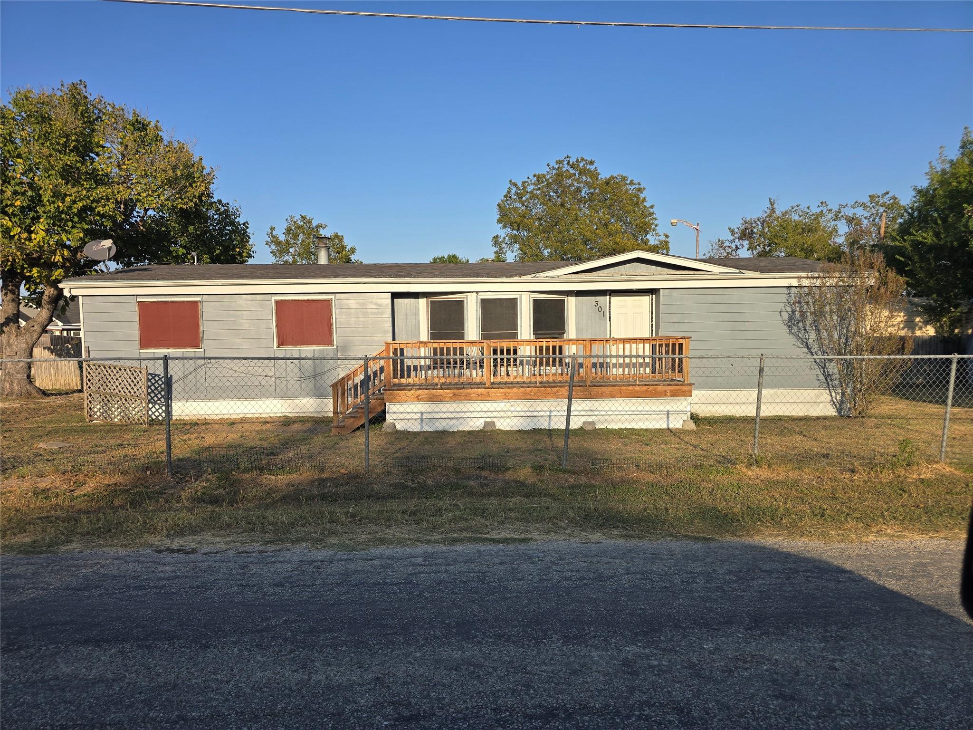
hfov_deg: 73.9
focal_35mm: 23
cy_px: 365
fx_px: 646
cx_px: 486
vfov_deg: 58.9
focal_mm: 6.3
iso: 12
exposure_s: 1/694
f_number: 1.7
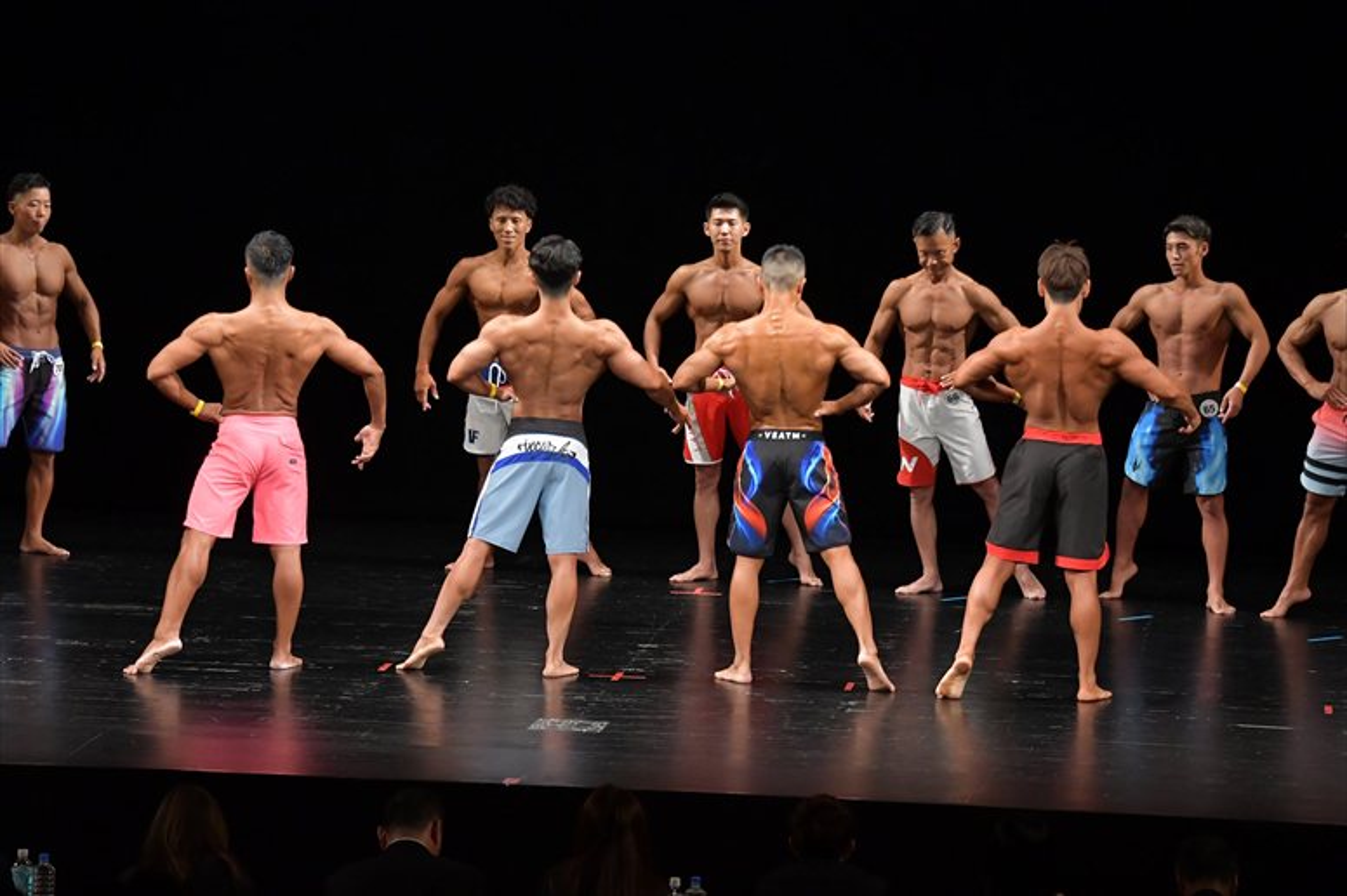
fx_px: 5872
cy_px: 448
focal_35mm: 157
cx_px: 674
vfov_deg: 8.7
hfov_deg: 13.1
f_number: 5.6
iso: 3200
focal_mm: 105
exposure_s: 1/400
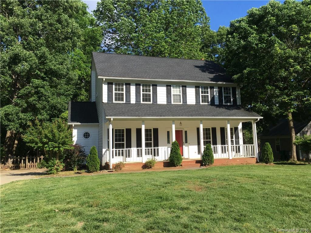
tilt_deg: +6.7
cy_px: 116
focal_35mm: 29
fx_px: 261
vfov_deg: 48.2
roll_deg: +1.9
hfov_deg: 61.7
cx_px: 156
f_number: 2.2
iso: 25
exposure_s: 1/1282
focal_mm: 4.15
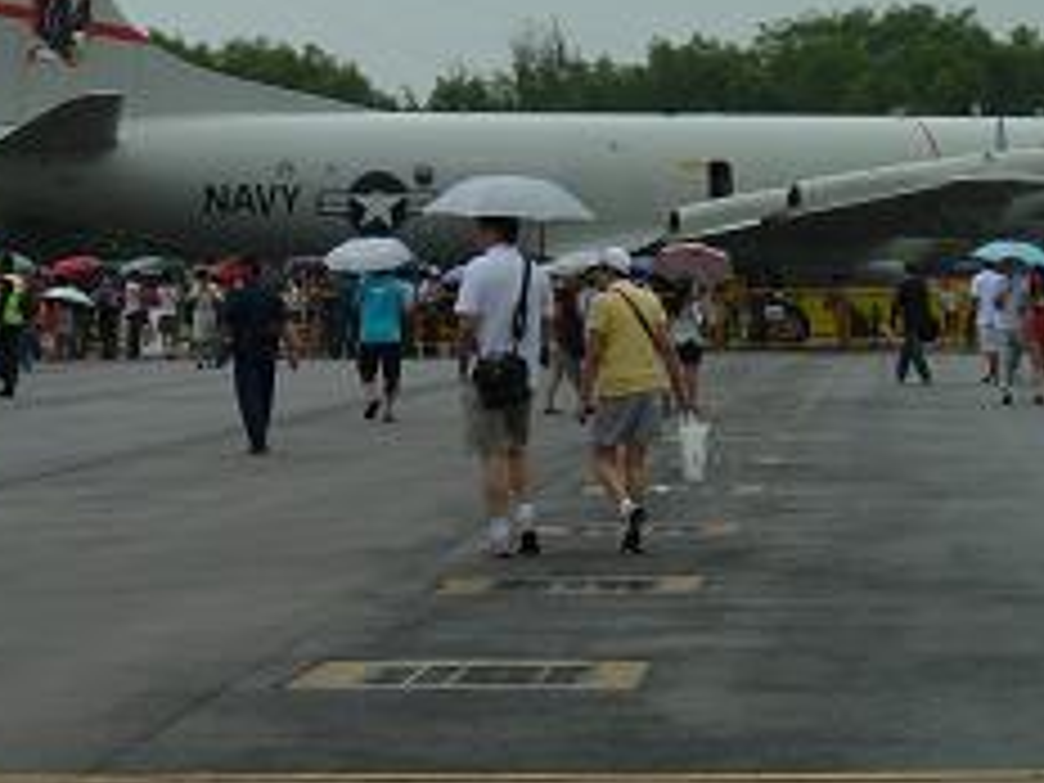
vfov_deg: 7.8
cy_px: 184
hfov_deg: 10.4
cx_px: 472
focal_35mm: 191
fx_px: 5760
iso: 80
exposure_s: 1/320
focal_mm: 18.2
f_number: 4.4
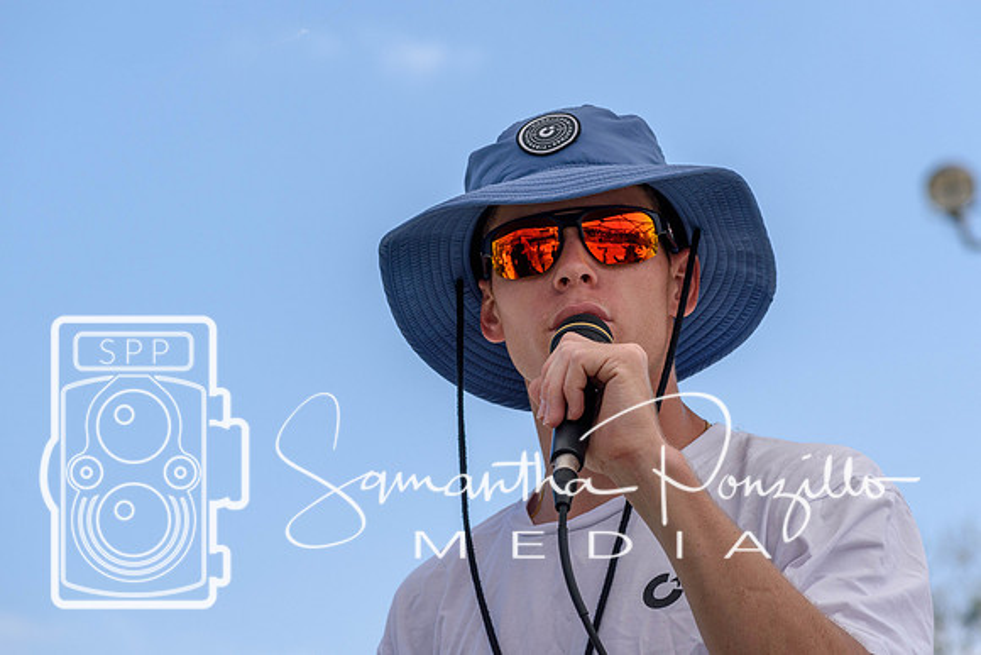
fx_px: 5315
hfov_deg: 10.5
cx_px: 490
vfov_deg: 7.0
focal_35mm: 195
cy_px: 328
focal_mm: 130
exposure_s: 1/1000
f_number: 8
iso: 200
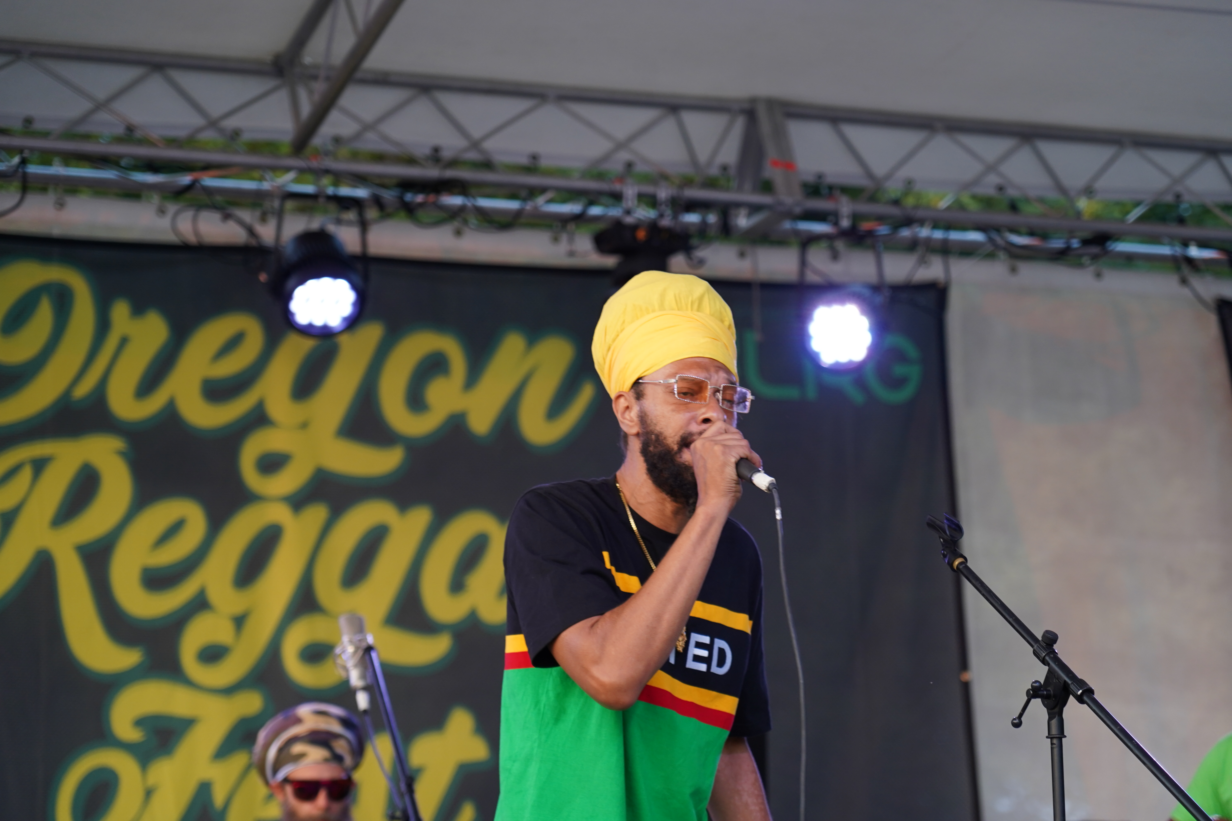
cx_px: 616
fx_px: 3593
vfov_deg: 13.0
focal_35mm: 105
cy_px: 410
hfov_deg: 19.5
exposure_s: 1/160
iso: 800
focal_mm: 105
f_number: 4
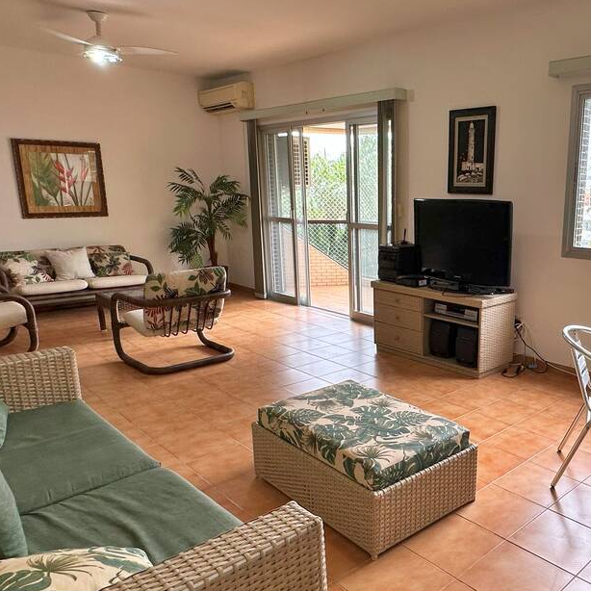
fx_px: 560
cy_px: 318
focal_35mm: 29
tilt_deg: -12.9
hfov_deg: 53.2
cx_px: 441
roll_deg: -1.0
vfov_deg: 55.6
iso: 64
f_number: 2.2
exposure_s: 1/120
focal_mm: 2.22
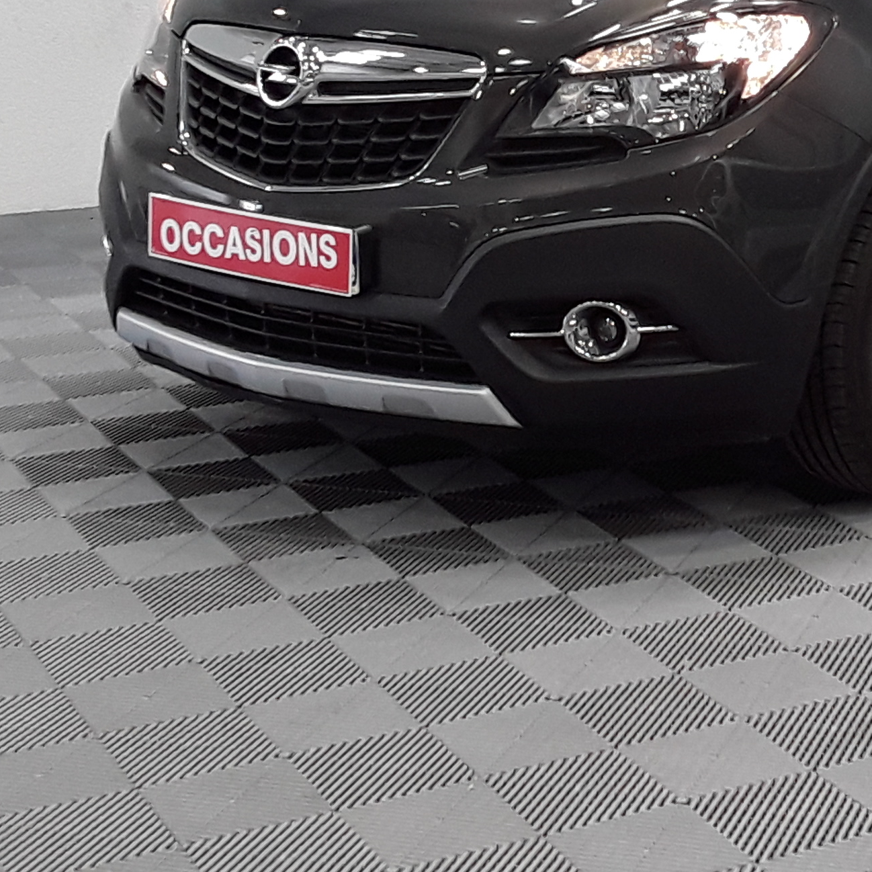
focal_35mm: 60
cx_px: 853
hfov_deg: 27.1
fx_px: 1710
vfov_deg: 27.6
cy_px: 87
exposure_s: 1/100
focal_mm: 2.91
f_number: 1.9
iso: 80
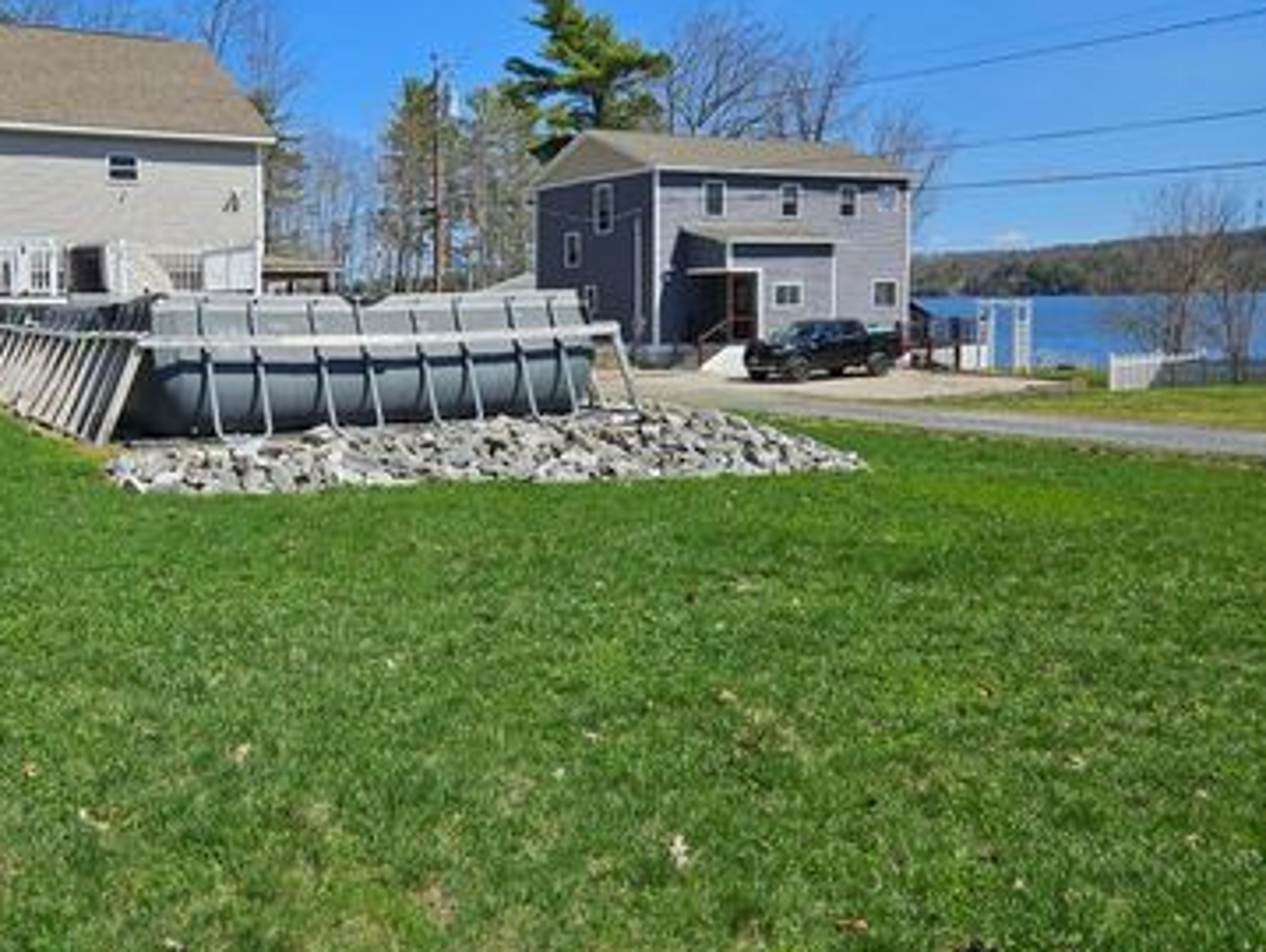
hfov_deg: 55.3
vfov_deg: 43.9
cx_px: 395
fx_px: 1172
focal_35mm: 32
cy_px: 365
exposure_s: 1/2476
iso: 25
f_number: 1.8
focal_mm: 5.4
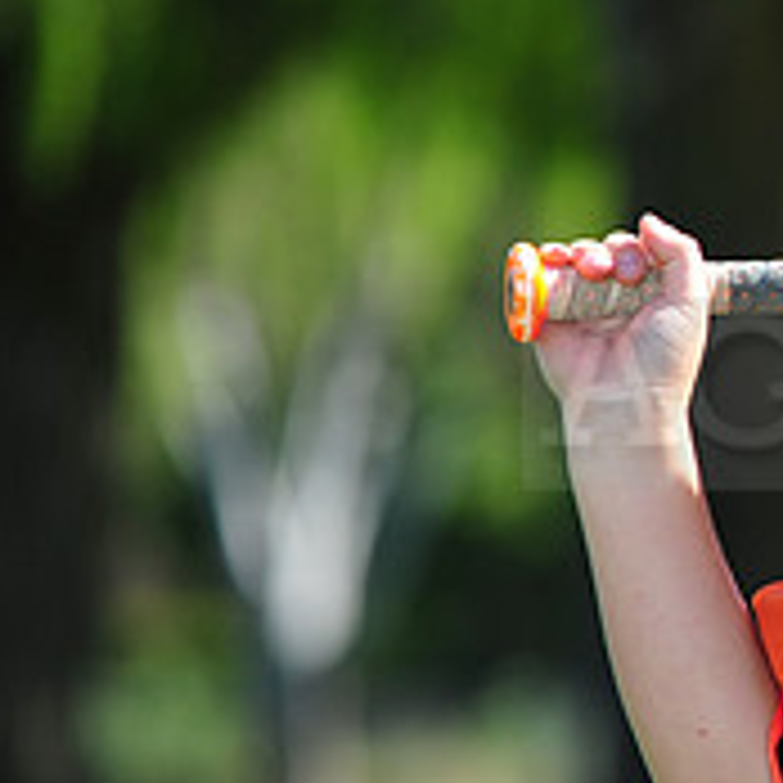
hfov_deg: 3.7
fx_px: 11951
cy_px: 356
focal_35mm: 467
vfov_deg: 3.8
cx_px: 1278
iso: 200
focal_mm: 165
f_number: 4.5
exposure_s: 1/800
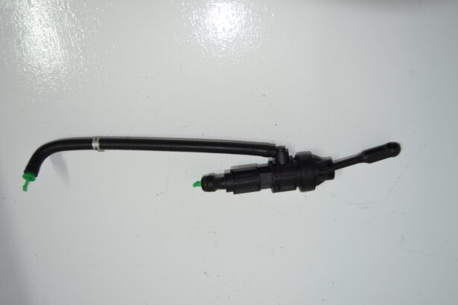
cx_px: 229
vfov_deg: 40.0
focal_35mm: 33
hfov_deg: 57.2
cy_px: 152
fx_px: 420
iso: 200
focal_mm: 22
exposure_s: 1/25
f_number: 3.5
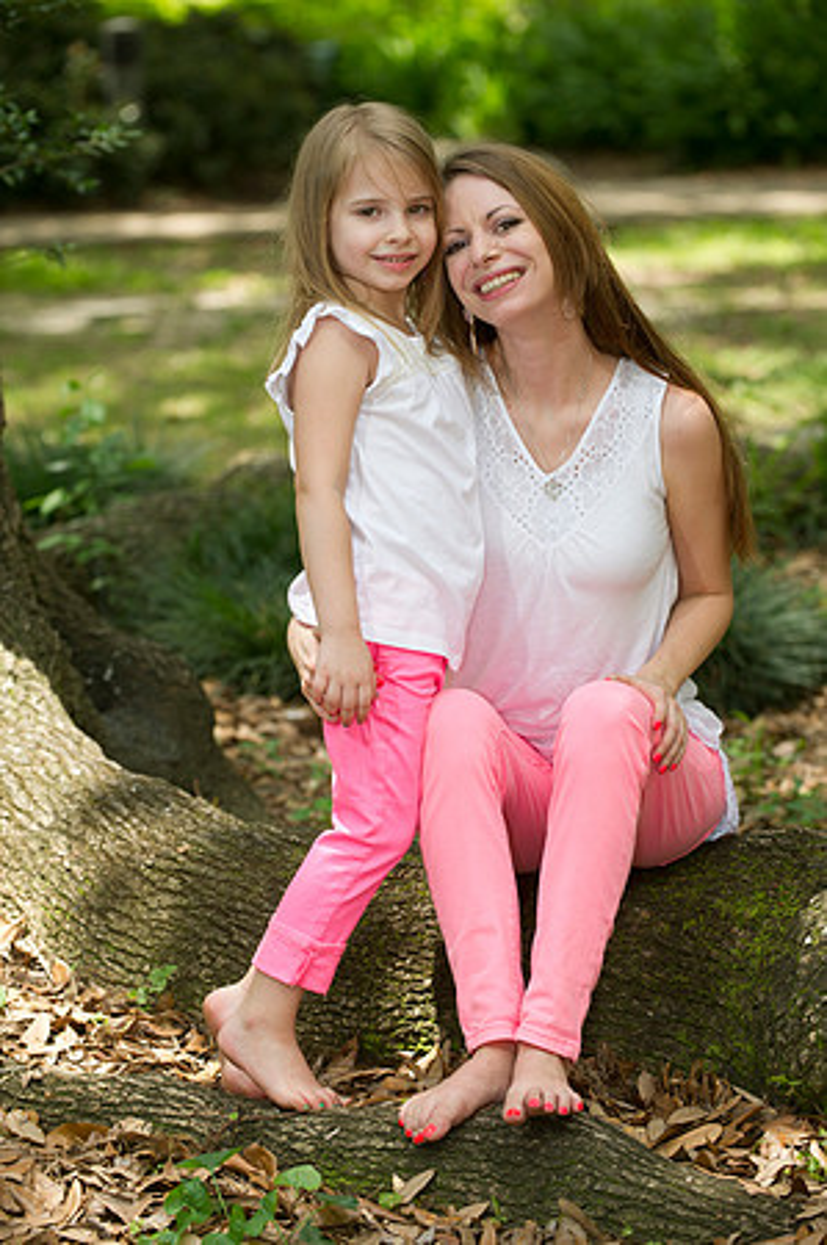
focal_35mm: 116
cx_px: 414
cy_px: 622
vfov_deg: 17.7
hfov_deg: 11.8
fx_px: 4006
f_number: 3.5
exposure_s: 1/250
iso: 200
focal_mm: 116
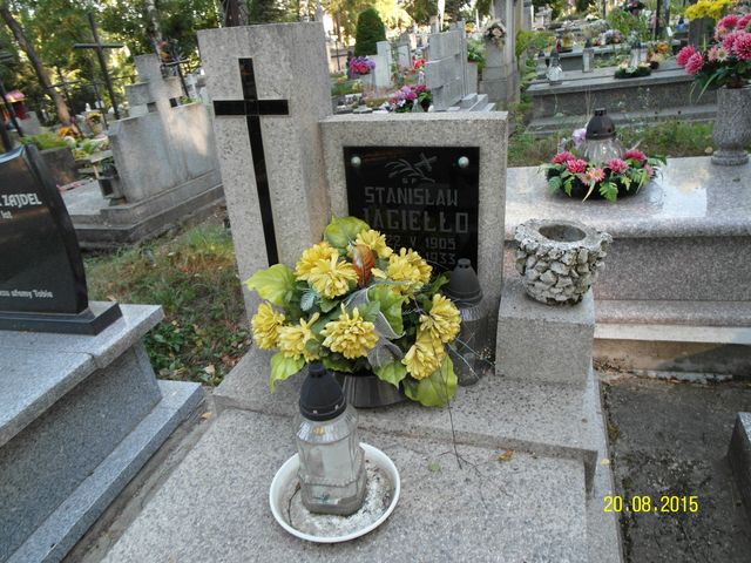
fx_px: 521
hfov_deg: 71.6
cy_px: 282
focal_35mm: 24
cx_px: 376
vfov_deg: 56.8
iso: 100
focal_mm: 5.2
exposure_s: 1/45
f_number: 3.4
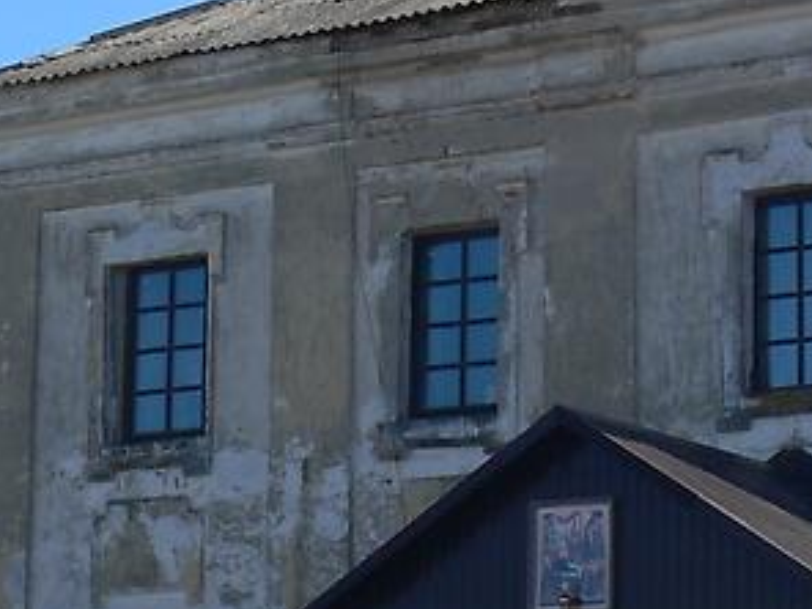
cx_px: 307
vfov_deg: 10.4
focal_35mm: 142
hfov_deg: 13.9
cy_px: 390
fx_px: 3331
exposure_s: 1/250
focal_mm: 7.4
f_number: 5.6
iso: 80
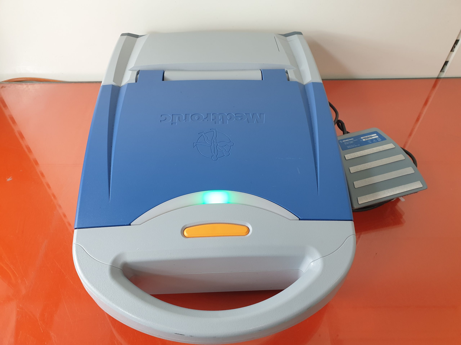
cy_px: 172
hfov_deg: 67.3
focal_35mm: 26
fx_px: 346
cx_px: 230
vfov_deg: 53.1
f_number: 2.4
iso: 200
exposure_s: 1/50
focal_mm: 4.3
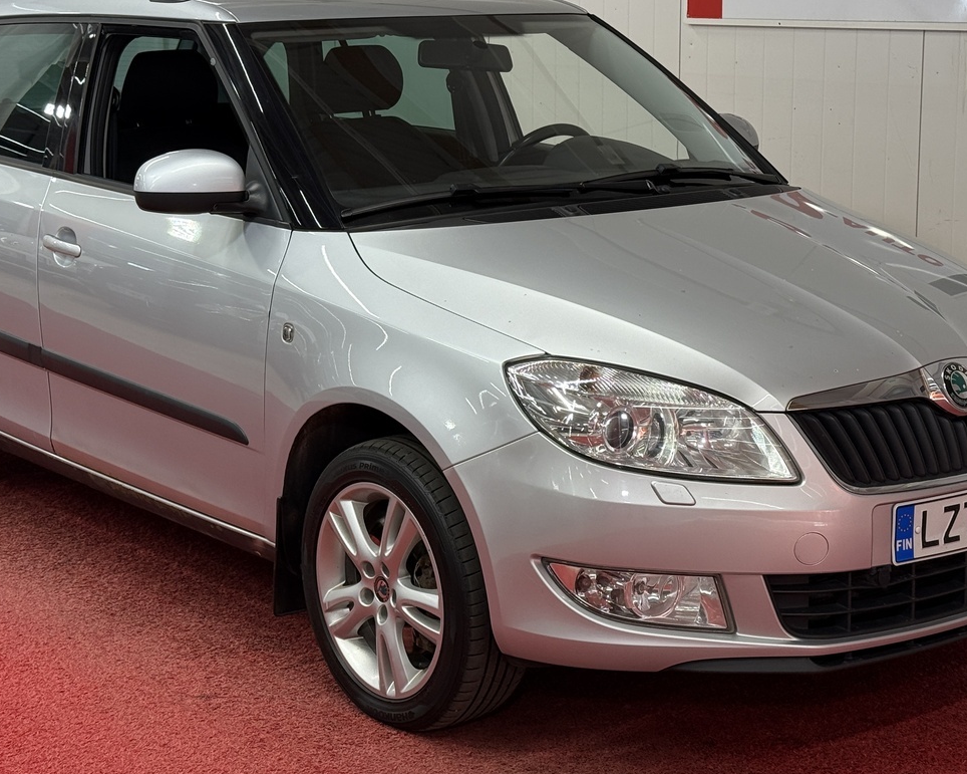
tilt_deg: -8.8
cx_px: 466
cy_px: 299
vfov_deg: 21.8
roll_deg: +0.0
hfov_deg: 27.1
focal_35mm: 70
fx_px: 2003
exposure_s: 1/100
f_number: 1.78
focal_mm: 6.76
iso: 80
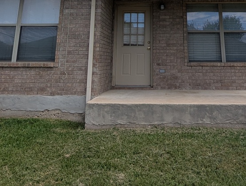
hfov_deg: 57.8
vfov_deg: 40.1
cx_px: 148
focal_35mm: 31
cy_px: 1
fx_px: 221
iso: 55
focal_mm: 2.02
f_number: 1.7
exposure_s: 1/4878
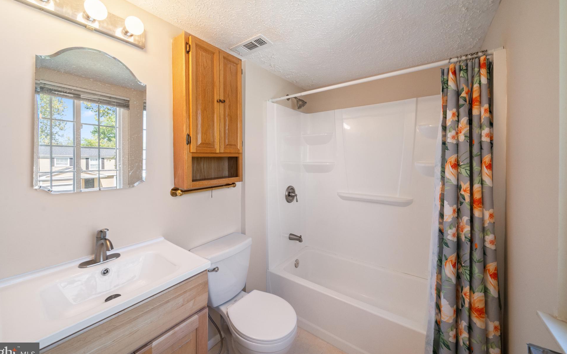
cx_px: 275
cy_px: 163
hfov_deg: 109.3
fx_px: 201
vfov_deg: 82.7
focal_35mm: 13
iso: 800
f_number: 9
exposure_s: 1/6
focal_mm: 12
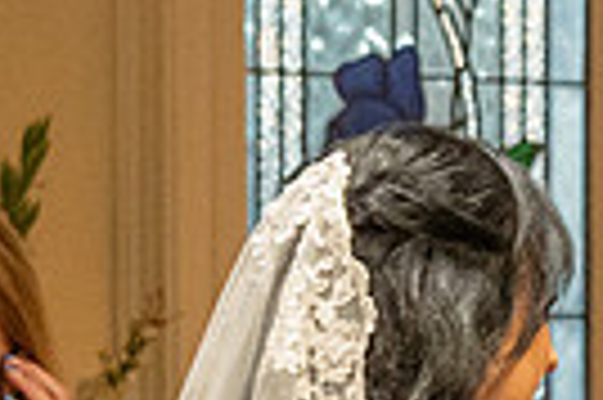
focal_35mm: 735
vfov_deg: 1.9
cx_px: 961
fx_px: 12296
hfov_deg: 2.8
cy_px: 628
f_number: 4
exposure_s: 1/200
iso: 3200
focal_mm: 120
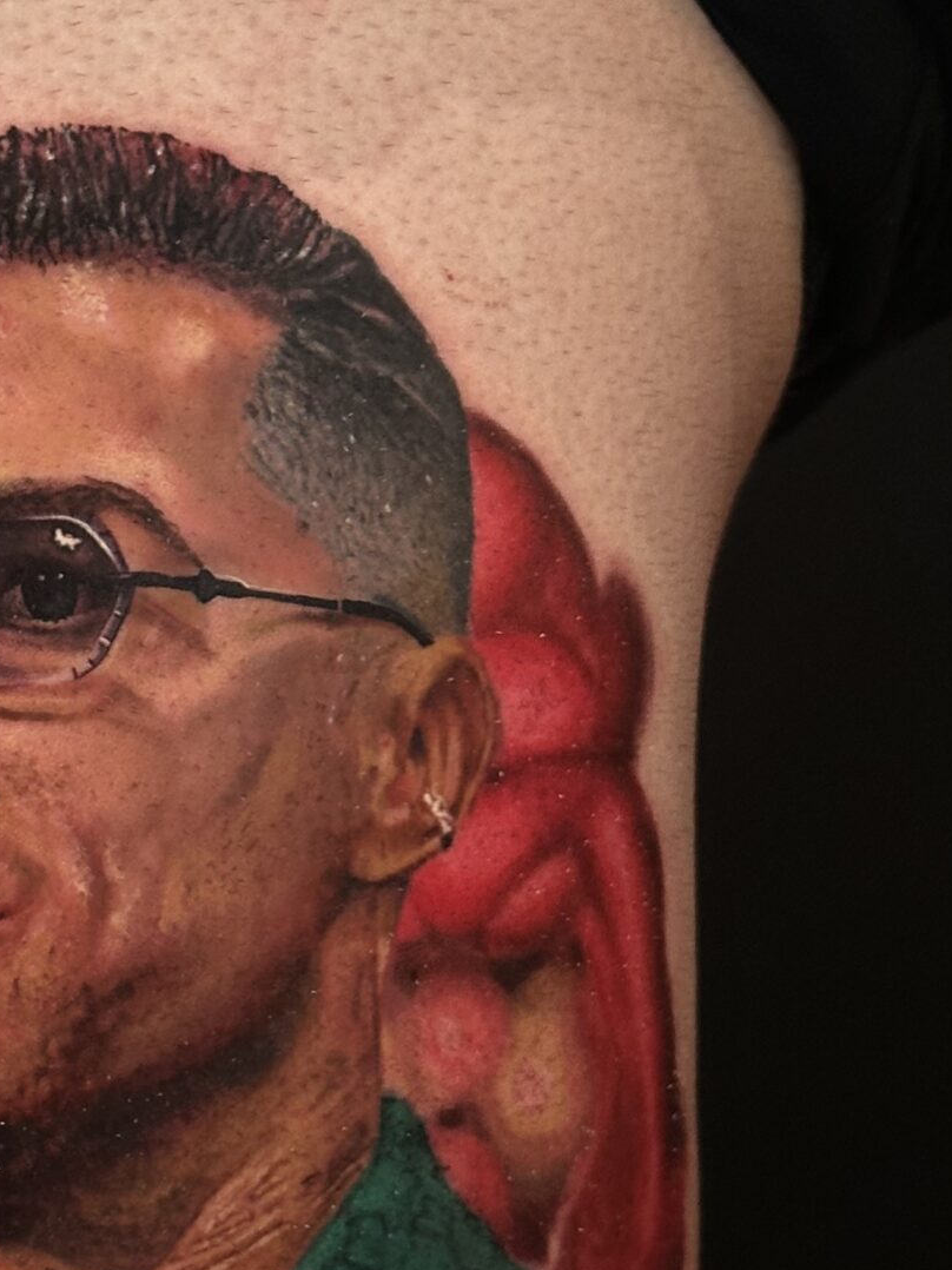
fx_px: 4182
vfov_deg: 17.2
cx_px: 100
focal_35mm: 114
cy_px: 811
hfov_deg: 12.9
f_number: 1.78
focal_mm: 6.86
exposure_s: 1/40
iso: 320
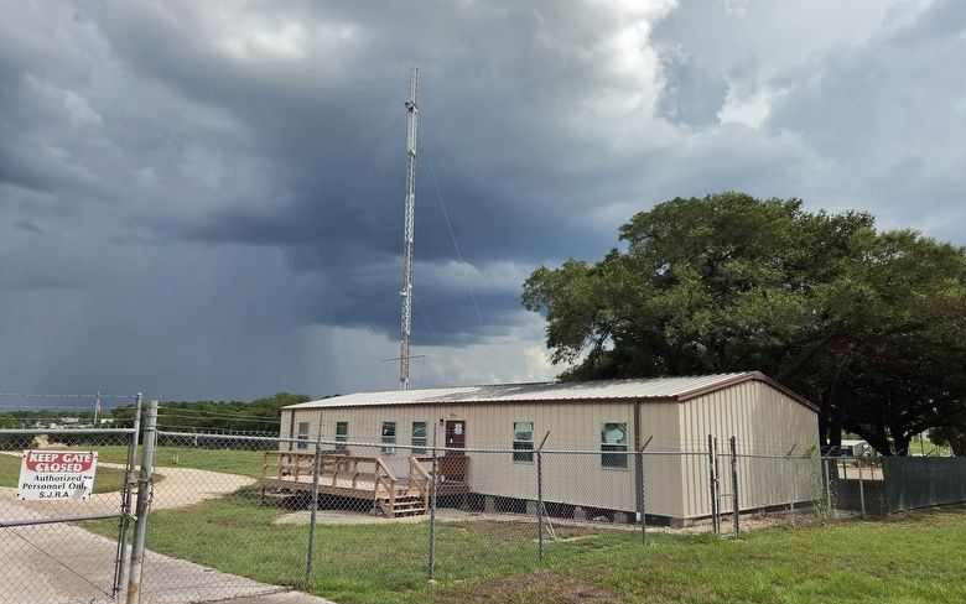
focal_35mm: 25
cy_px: 311
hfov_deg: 72.5
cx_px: 494
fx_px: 658
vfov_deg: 49.3
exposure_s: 1/5543
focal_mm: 5.4
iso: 80
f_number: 1.8
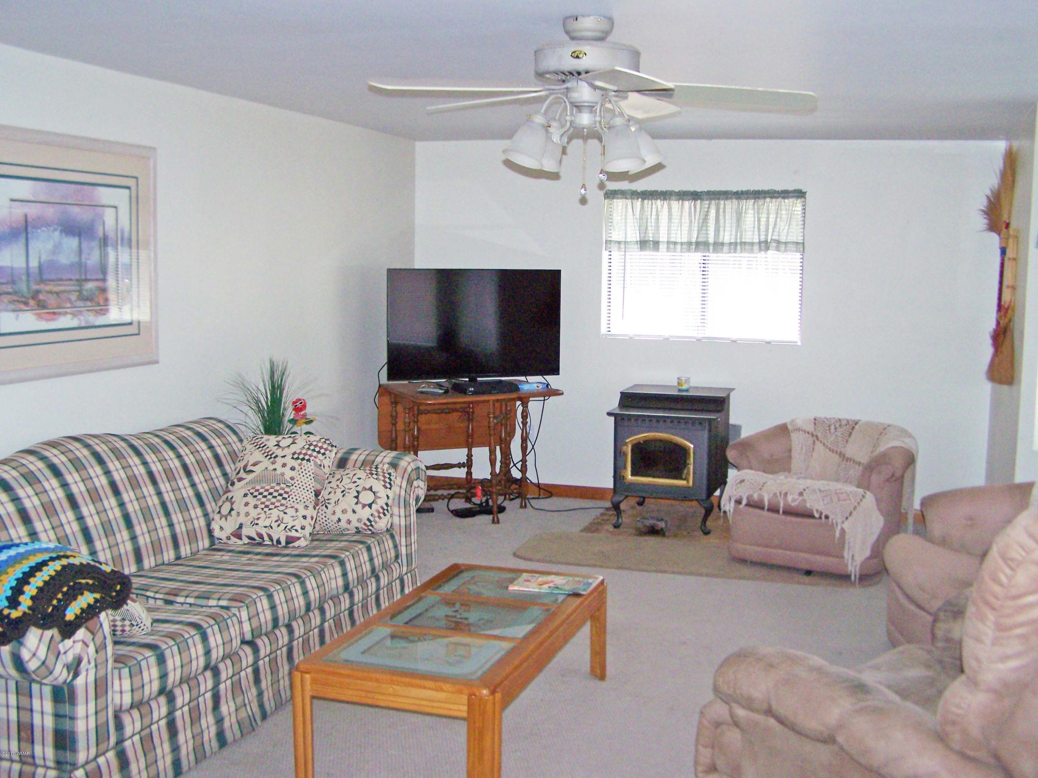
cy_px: 389
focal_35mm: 38
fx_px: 1139
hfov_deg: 49.0
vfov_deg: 37.7
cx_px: 519
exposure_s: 1/60
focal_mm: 6.3
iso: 160
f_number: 2.8
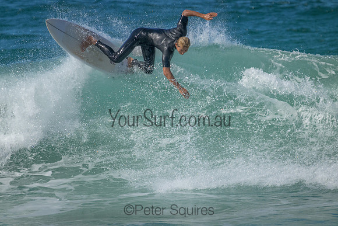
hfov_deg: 2.6
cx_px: 169
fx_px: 7513
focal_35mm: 800
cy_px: 113
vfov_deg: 1.7
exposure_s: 1/2000
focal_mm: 800
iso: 2500
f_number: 11
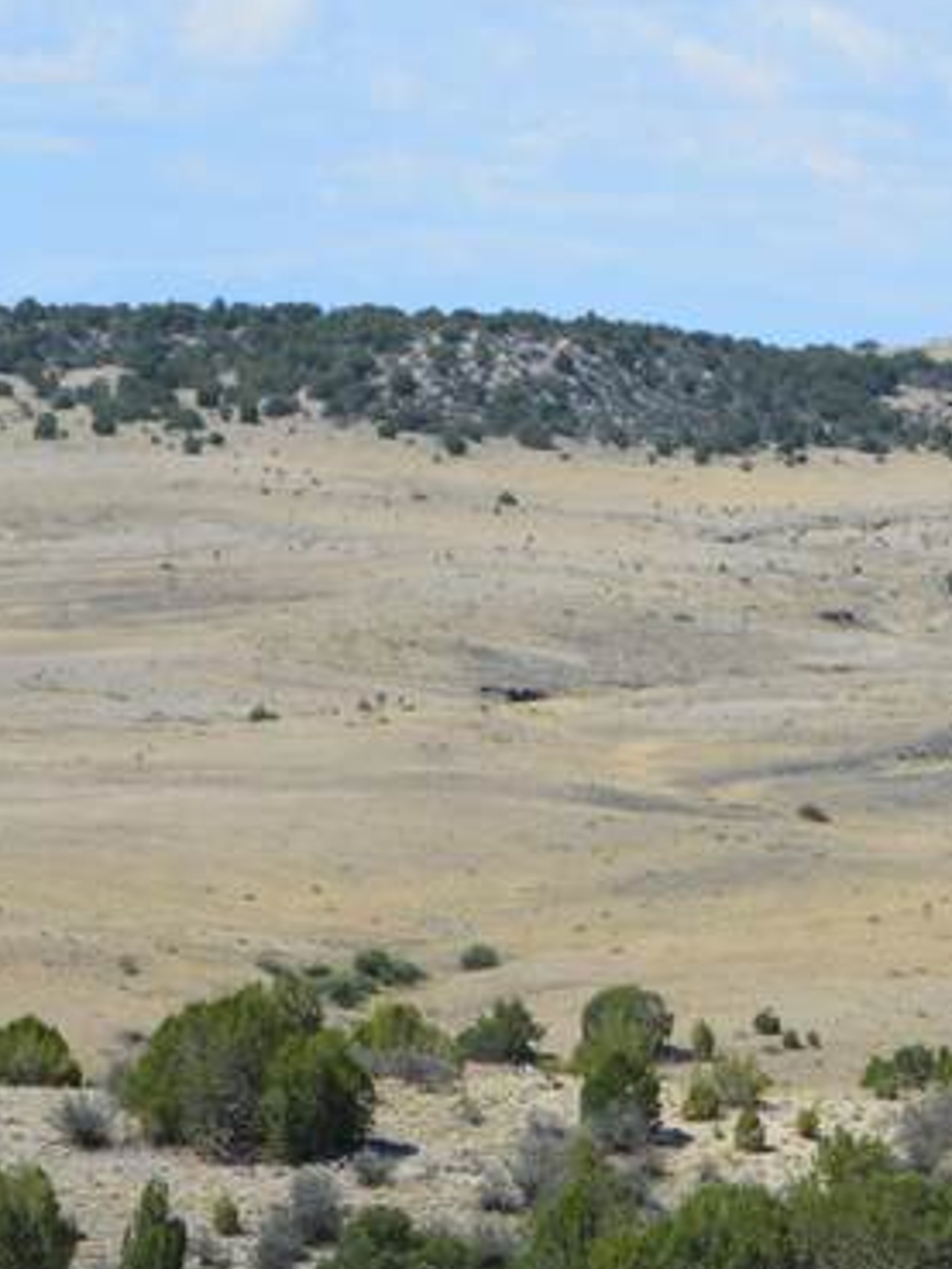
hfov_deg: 5.9
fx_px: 9162
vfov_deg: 7.9
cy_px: 1271
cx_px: 1416
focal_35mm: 250
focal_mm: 50
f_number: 11
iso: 400
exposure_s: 1/500
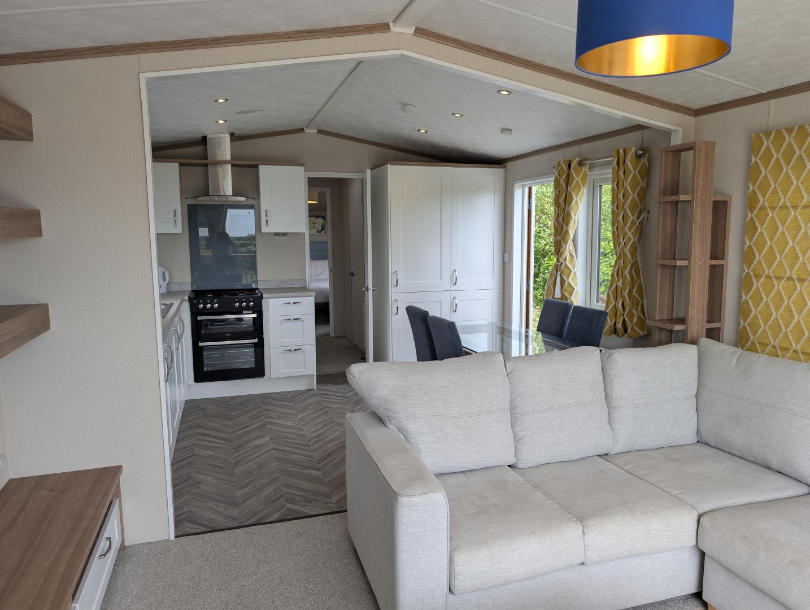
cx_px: 405
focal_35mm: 24
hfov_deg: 71.5
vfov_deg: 56.9
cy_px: 305
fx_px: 562
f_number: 1.68
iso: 31
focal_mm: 6.9
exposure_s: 1/225
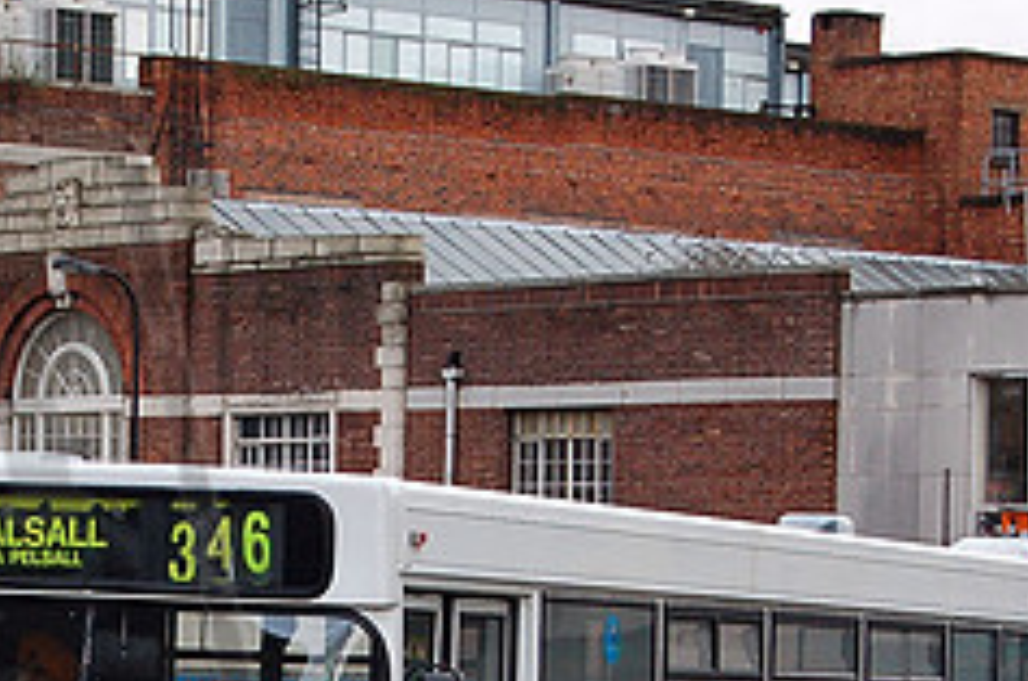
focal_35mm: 176
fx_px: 5016
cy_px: 805
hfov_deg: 11.7
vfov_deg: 7.7
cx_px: 247
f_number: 5.6
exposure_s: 1/500
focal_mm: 48
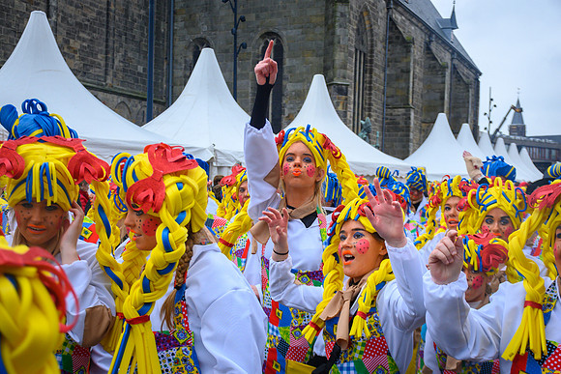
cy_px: 187
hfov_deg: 41.1
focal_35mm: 48
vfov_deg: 28.1
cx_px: 280
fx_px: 748
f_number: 5
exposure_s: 1/400
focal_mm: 32
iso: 400
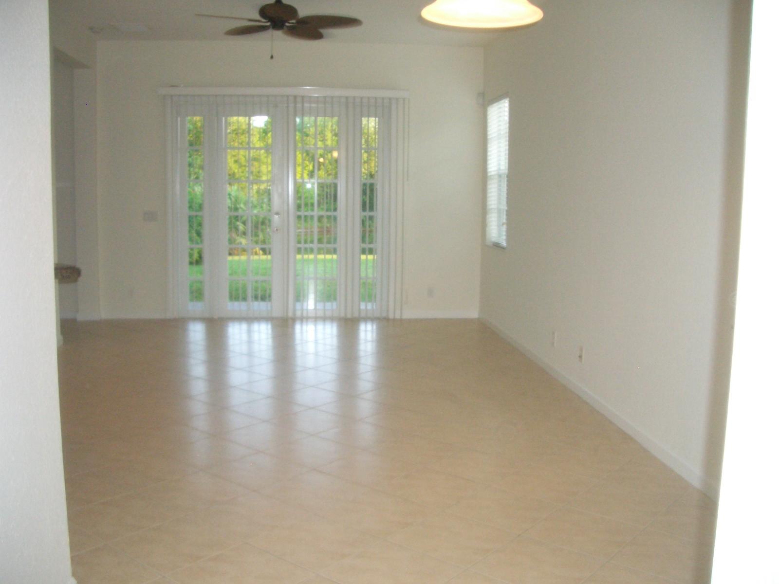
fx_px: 788
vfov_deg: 40.7
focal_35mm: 35
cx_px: 390
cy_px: 292
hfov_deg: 52.6
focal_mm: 5.8
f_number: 2.6
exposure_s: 1/60
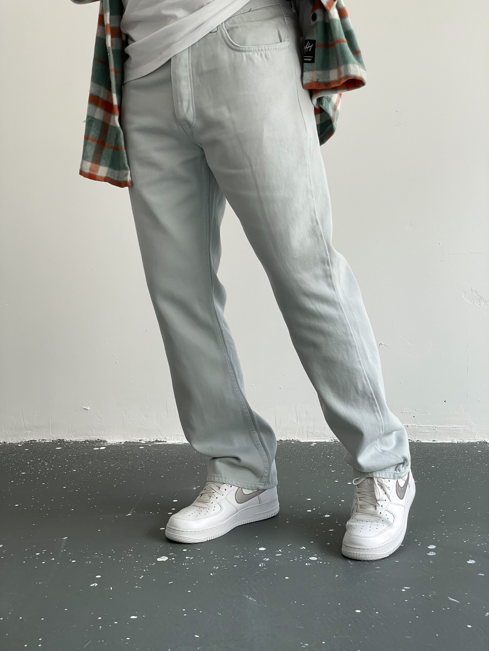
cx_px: 244
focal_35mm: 52
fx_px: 979
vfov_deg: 36.8
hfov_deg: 28.0
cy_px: 326
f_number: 2
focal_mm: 6
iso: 50
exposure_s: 1/120
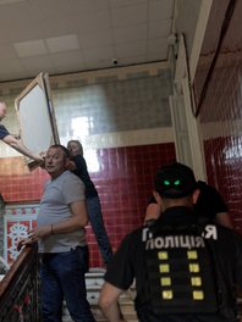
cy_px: 161
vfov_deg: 37.5
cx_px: 10
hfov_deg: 27.2
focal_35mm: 51
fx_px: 475
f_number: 1.4
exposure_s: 1/125
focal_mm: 35
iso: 3200
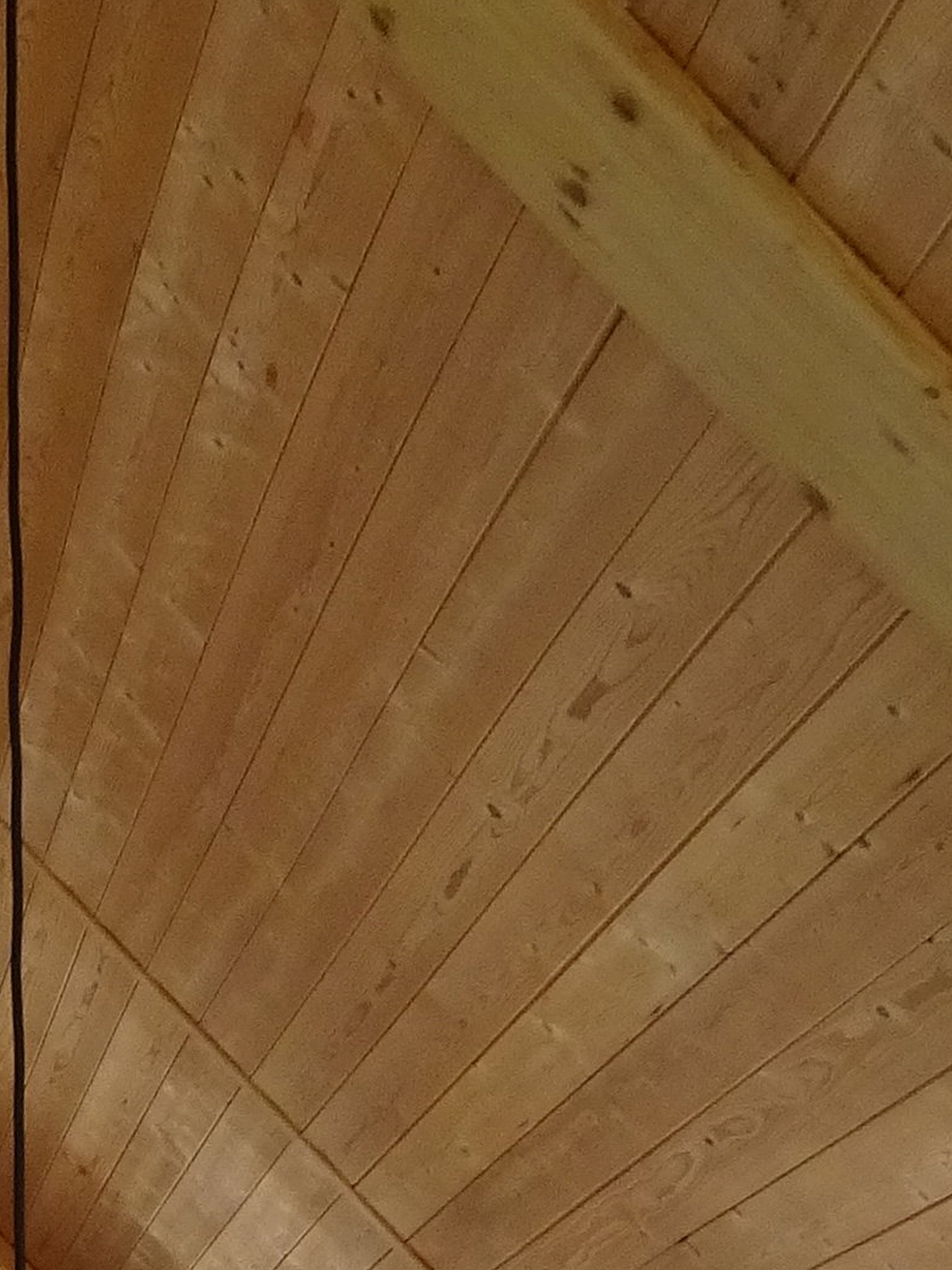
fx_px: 4144
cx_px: -633
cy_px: 2055
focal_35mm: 113
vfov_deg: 15.6
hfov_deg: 12.2
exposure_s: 1/30
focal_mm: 4.1
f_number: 3.5
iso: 160
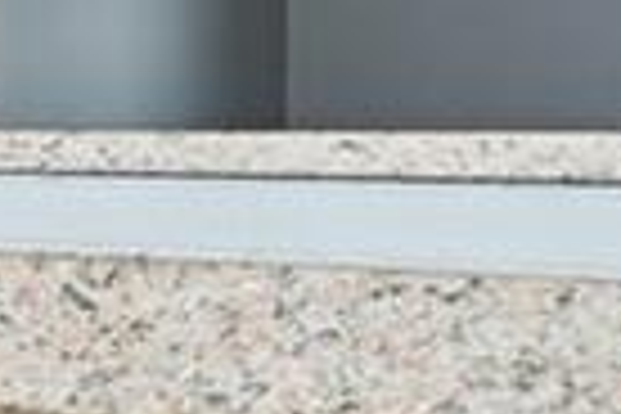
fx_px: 1794
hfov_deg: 10.4
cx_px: -1400
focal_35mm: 104
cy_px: -61
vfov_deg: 12.9
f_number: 11
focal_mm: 14
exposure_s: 1/3.33
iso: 400
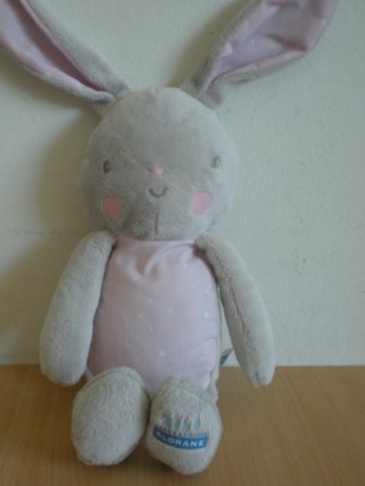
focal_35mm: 48
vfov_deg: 39.7
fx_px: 675
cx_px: 141
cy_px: 234
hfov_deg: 30.2
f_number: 3.1
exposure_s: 1/52.1
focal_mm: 6.3
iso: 200
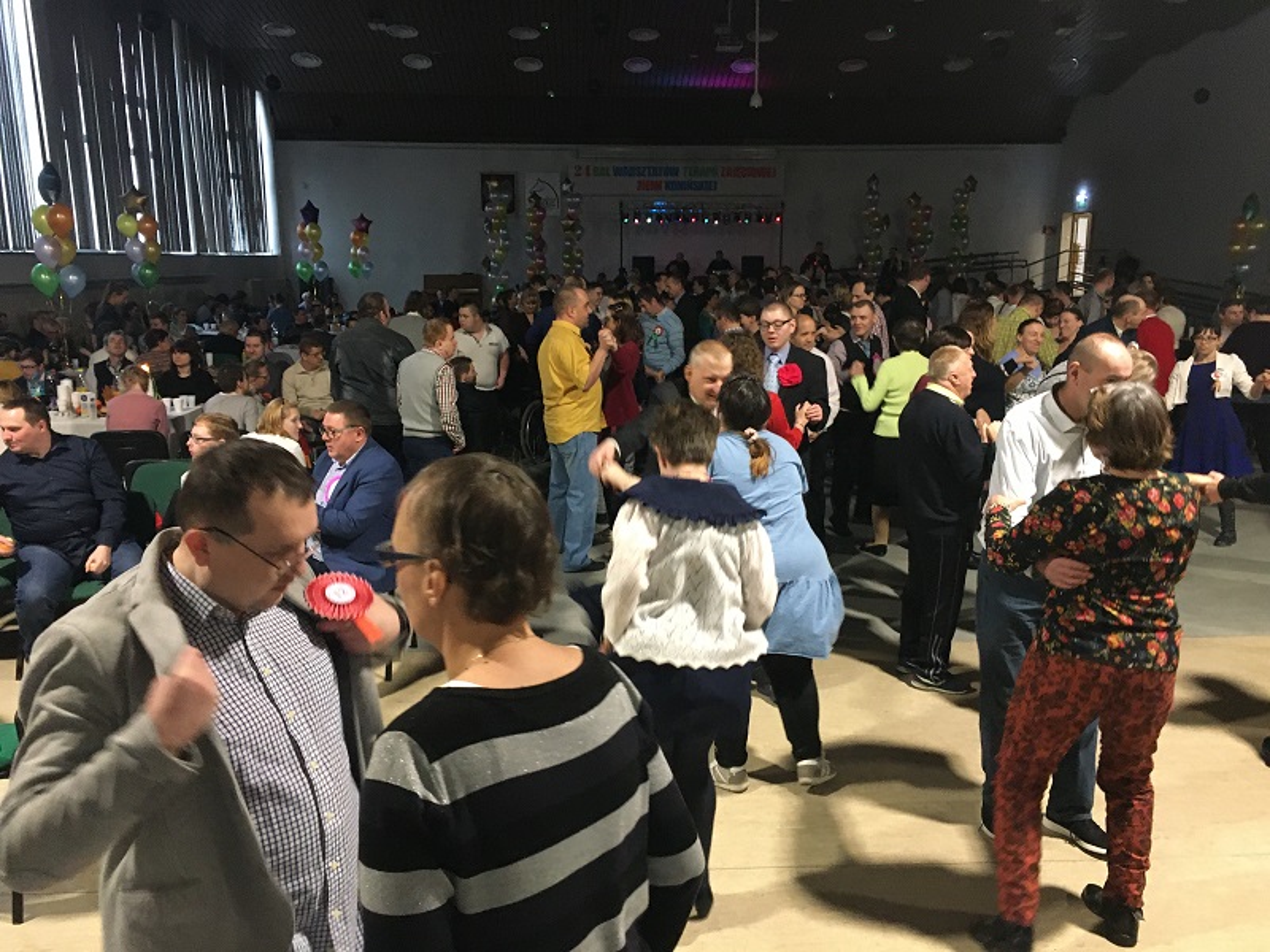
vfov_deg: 48.2
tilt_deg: -9.5
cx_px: 635
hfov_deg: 61.7
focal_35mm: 29
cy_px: 476
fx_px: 1064
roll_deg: +0.2
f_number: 2.2
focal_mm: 4.15
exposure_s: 1/25
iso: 200
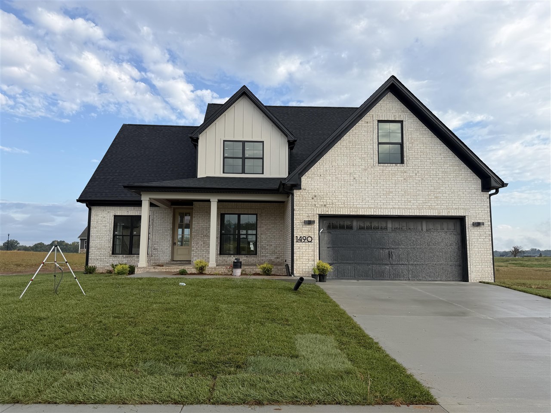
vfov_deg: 56.8
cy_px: 206
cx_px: 276
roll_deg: +0.1
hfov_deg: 71.6
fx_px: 382
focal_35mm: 24
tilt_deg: +6.0
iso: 80
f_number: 1.78
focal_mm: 6.76
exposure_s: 1/2611
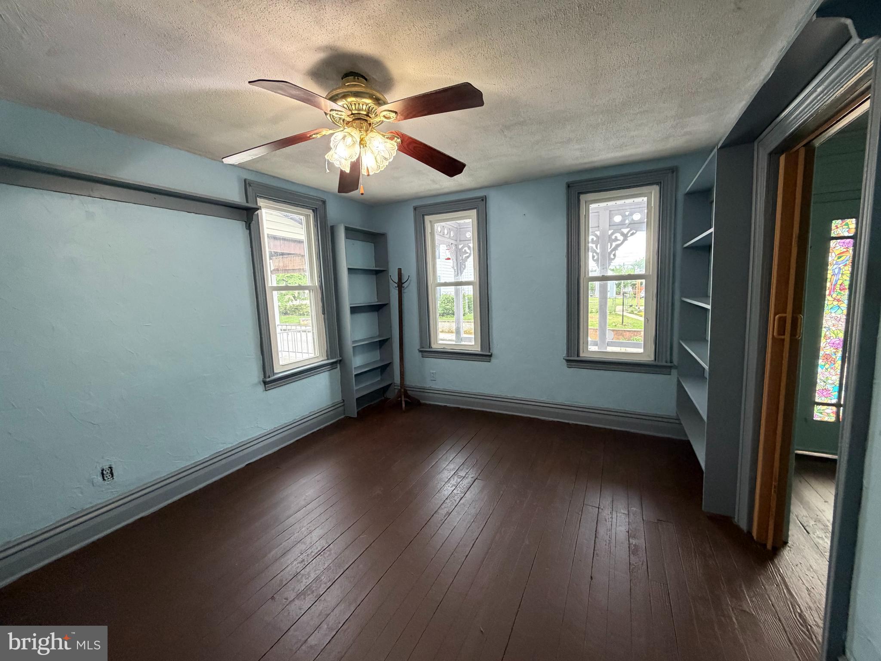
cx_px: 440
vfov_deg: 85.7
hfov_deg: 102.1
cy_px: 330
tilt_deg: -6.7
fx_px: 356
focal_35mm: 14
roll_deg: +2.5
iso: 400
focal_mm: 2.22
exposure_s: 1/60
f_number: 2.2
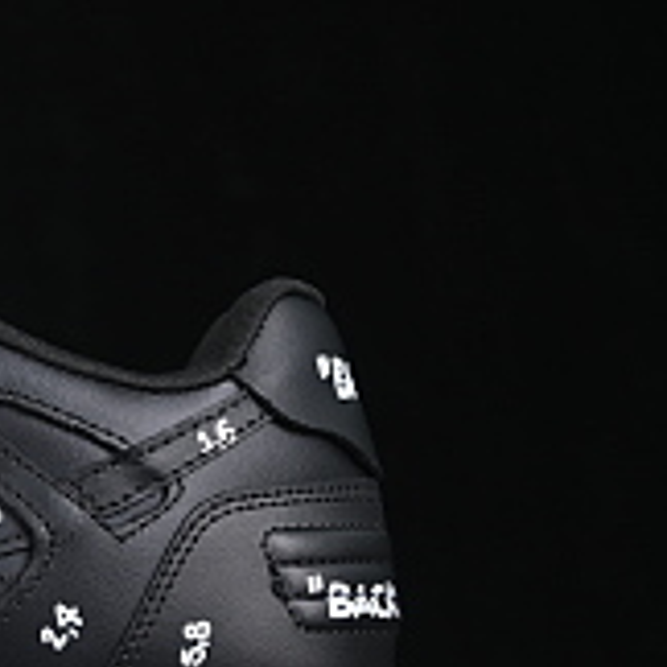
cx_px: -264
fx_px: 4295
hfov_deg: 8.7
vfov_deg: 8.9
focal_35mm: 197
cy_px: 447
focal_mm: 50
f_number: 6.3
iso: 160
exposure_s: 1/60
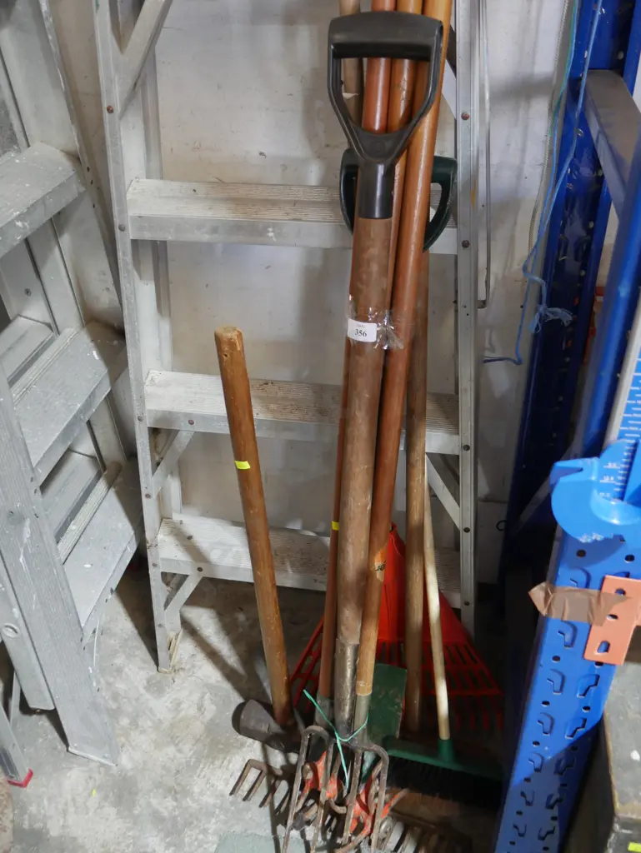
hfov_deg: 44.2
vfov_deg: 56.8
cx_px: 320
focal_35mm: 32
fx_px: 789
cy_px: 426
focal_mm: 16
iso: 1250
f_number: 3.6
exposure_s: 1/60
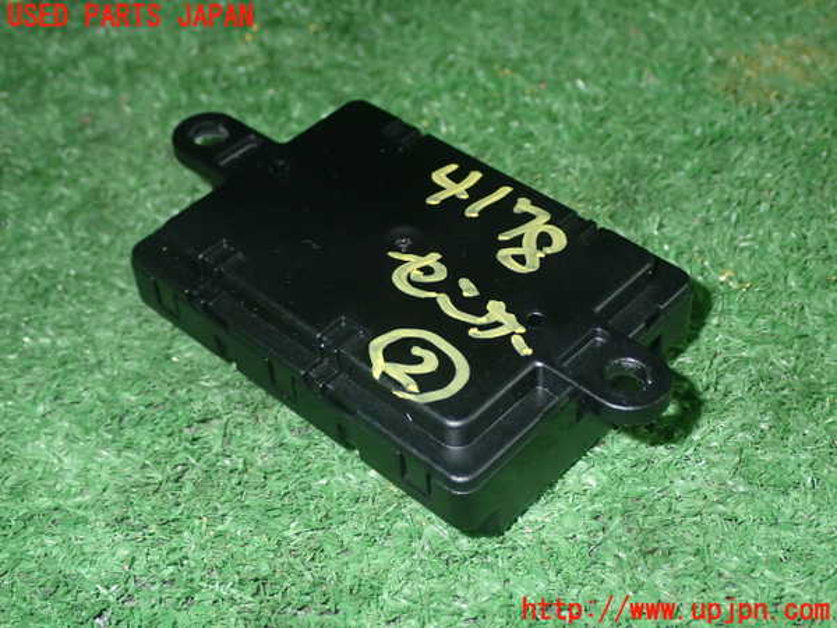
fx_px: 1306
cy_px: 314
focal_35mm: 54
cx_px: 418
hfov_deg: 35.5
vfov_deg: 27.0
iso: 500
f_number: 10
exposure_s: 1/50
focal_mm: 9.65
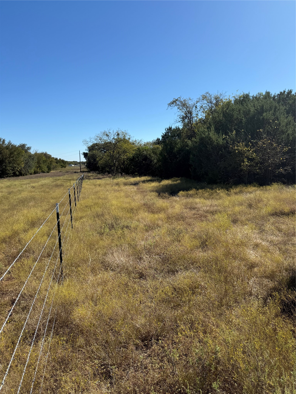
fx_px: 274
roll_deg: +1.7
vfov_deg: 71.6
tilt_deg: -7.3
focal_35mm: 24
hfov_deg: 56.8
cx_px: 148
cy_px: 197
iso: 80
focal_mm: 6.76
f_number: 1.78
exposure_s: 1/4673
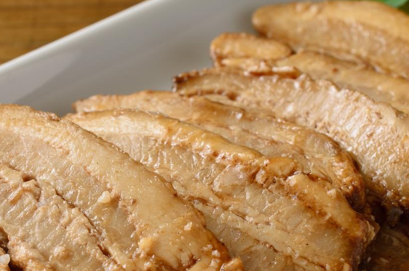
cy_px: 220
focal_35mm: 116
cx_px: 183
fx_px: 1315
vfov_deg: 11.7
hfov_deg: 17.7
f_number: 10
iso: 100
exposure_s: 1/2.5
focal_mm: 40
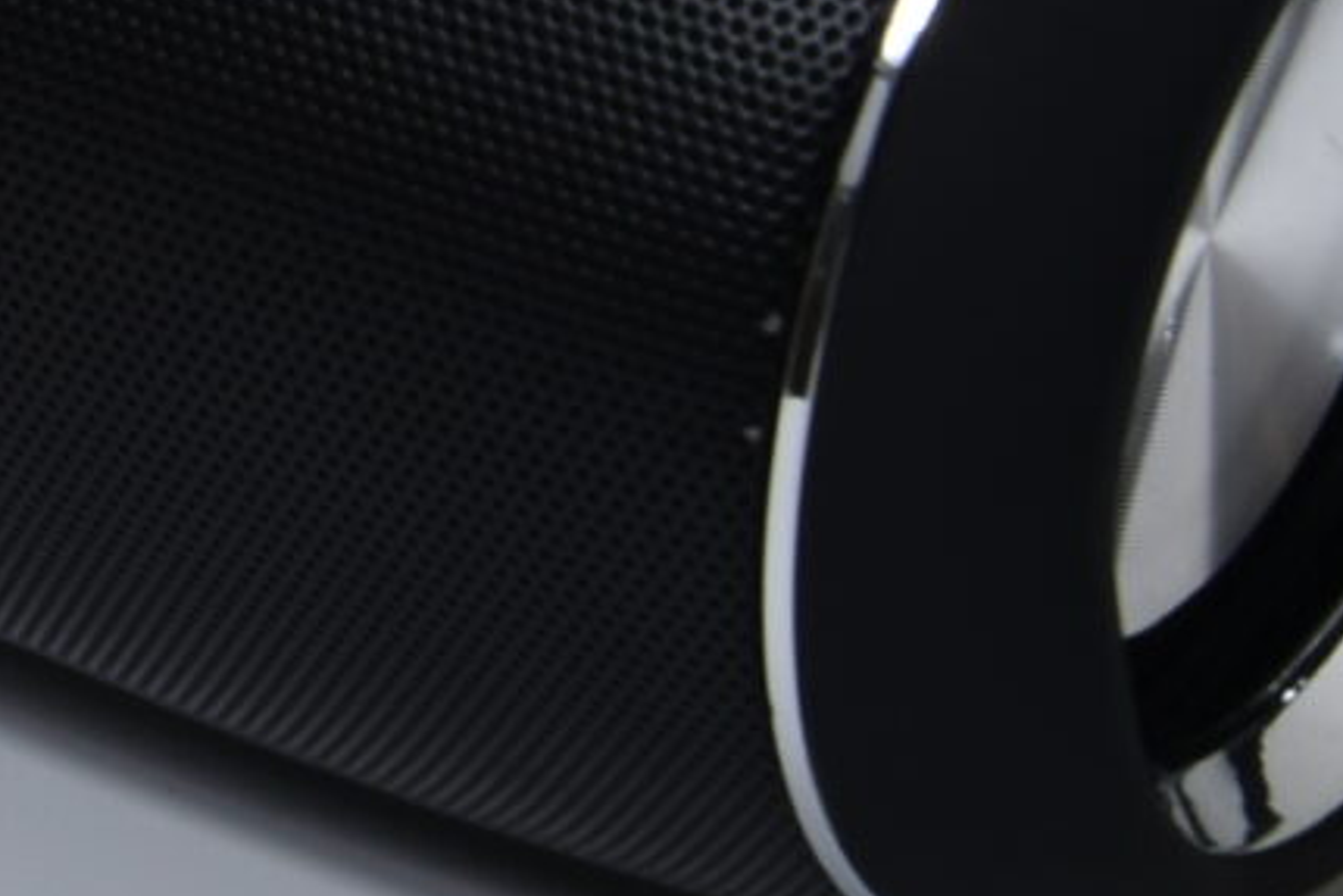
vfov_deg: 5.1
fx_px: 10001
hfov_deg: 7.4
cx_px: -1131
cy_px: -301
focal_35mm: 268
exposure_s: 1/2
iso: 200
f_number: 20
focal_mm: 45
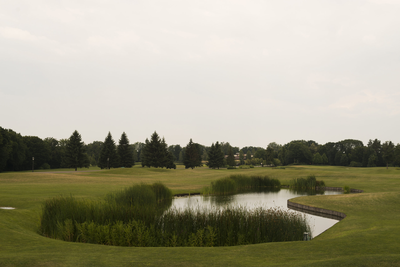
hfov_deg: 39.6
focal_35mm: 50
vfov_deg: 27.0
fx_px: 556
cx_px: 200
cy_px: 134
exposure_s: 1/400
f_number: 6.3
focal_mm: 50
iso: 400
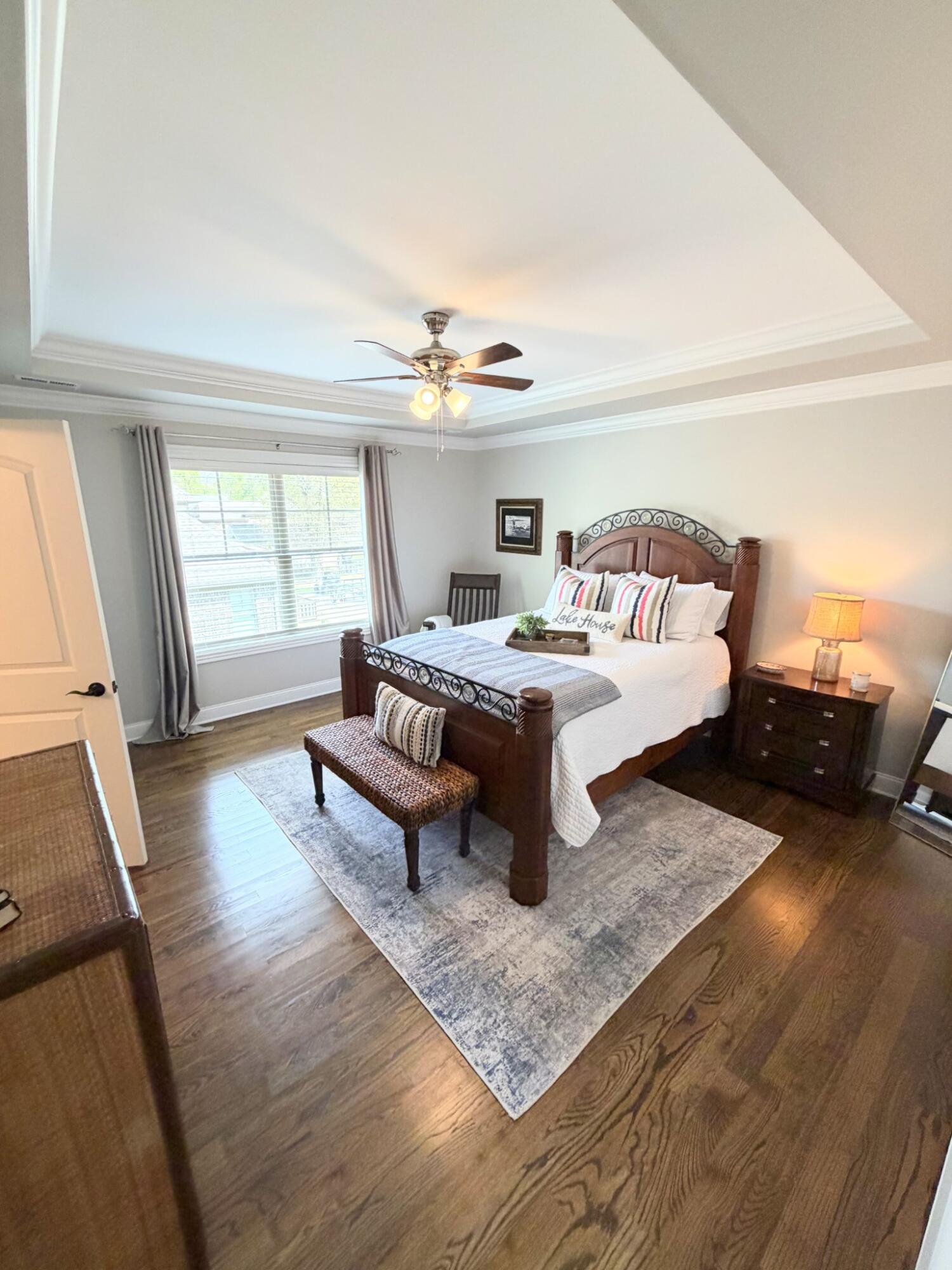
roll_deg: +0.8
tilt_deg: -12.2
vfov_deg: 102.1
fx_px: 513
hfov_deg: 85.7
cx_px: 476
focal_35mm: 14
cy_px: 635
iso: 250
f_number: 2.2
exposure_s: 1/120
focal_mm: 2.22
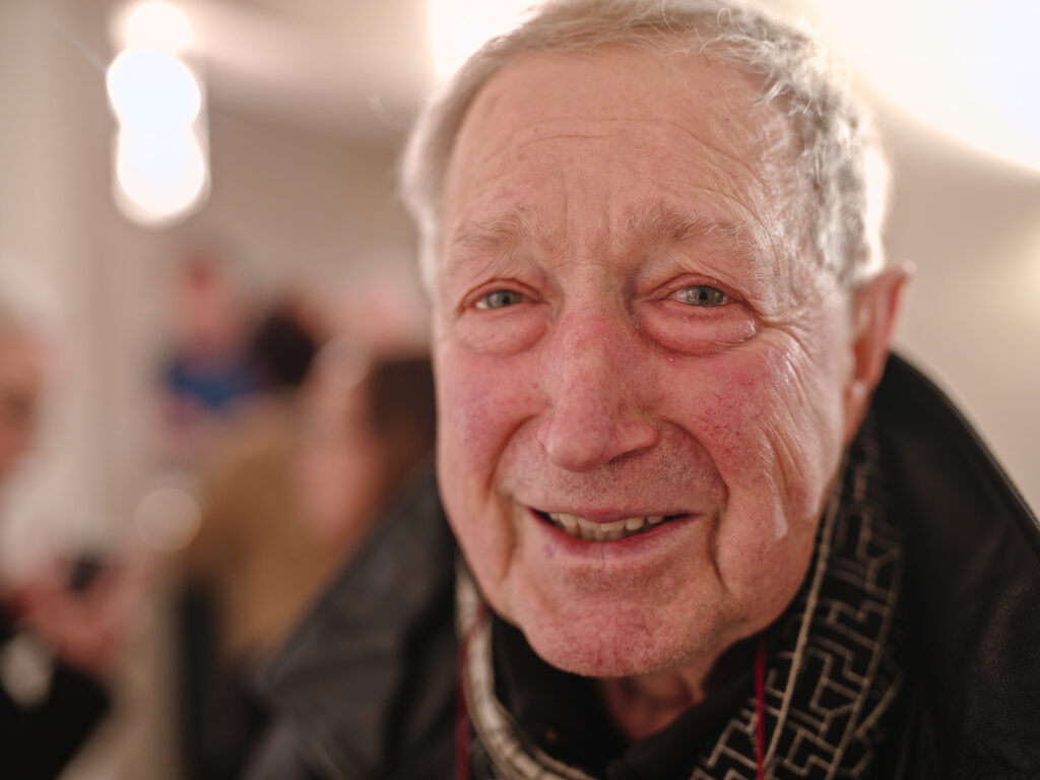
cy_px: 390
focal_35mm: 40
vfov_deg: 36.0
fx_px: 1202
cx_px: 520
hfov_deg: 46.8
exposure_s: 1/80
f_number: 2
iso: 1250
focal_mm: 50
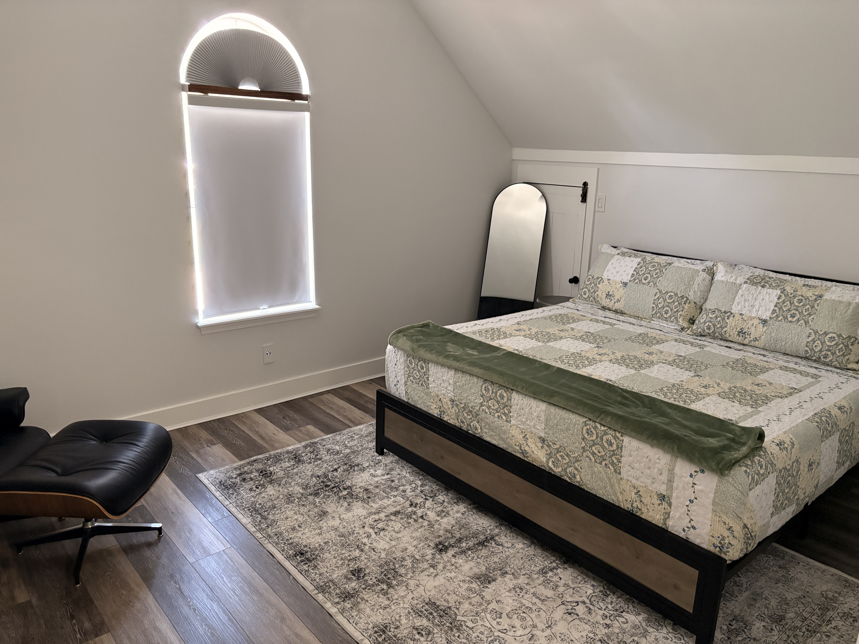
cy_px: 322
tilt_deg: -16.3
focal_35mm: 26
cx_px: 430
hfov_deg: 67.3
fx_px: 645
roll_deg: -1.0
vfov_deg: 53.1
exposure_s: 1/40
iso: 400
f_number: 1.6
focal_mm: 5.96
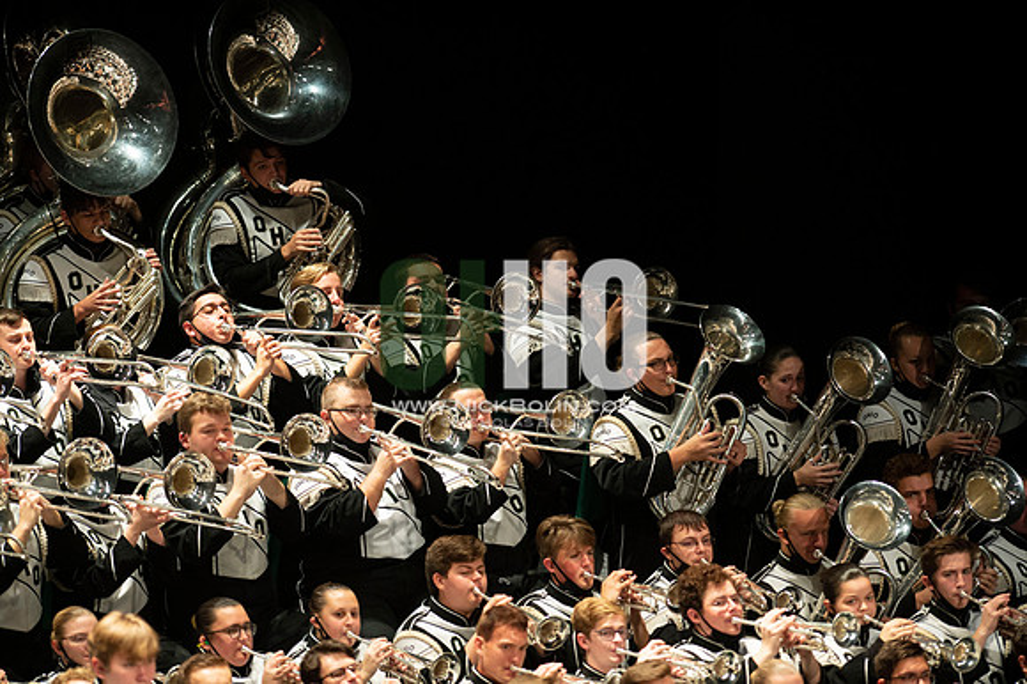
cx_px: 514
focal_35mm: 300
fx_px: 8553
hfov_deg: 6.9
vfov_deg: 4.6
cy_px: 342
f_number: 2.8
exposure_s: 1/500
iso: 3200
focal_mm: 300
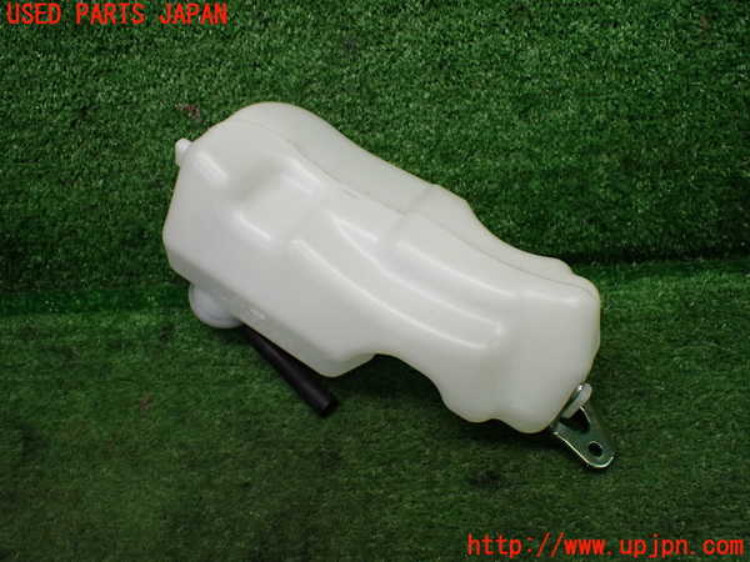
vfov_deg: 46.8
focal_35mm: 30
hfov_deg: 60.0
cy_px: 281
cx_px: 375
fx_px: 650
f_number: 2.3
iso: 250
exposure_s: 1/125
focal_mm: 5.4
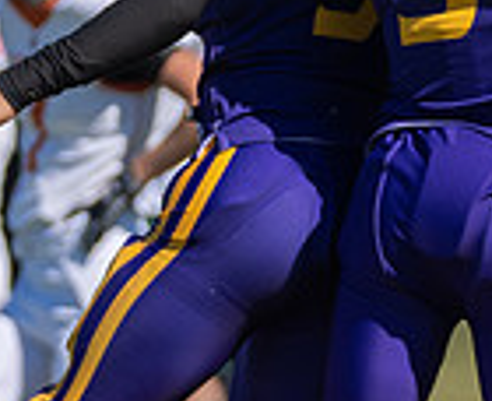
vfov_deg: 2.1
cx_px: 534
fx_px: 11144
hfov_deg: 2.5
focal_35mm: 760
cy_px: 210
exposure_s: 1/3200
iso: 100
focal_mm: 137
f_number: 2.8
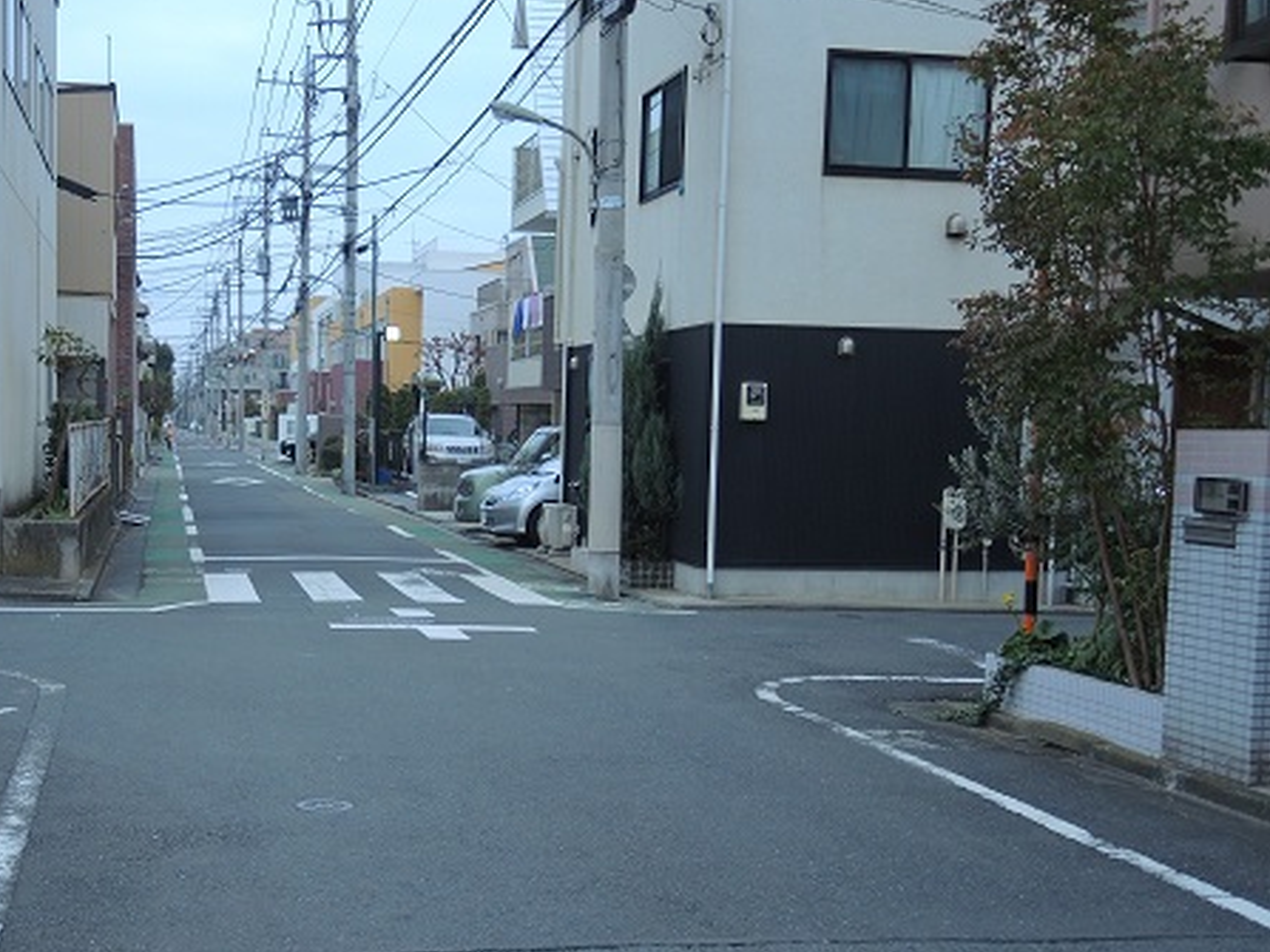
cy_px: 597
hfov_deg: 40.1
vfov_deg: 30.7
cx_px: 446
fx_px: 1724
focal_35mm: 47
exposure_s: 1/50
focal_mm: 7.6
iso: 280
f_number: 2.2
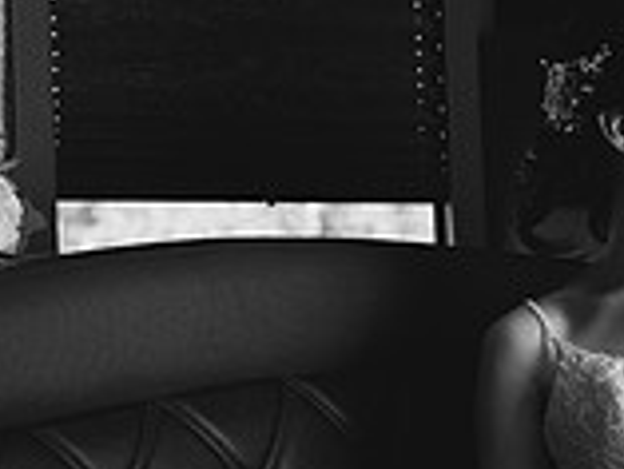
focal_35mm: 124
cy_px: 344
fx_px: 2237
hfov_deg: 15.9
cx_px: 386
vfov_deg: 11.9
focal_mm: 35
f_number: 3.2
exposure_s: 1/200
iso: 500
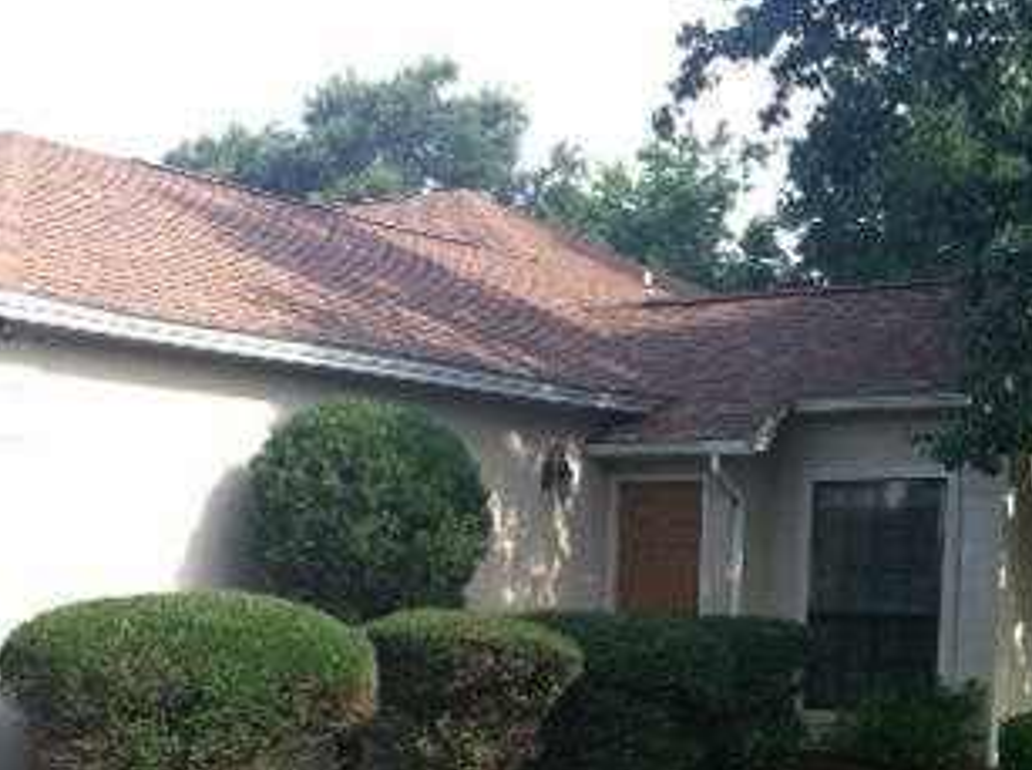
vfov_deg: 19.5
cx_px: 427
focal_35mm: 73
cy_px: 777
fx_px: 2172
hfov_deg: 26.7
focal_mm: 3.85
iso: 80
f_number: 2.8
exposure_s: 1/349
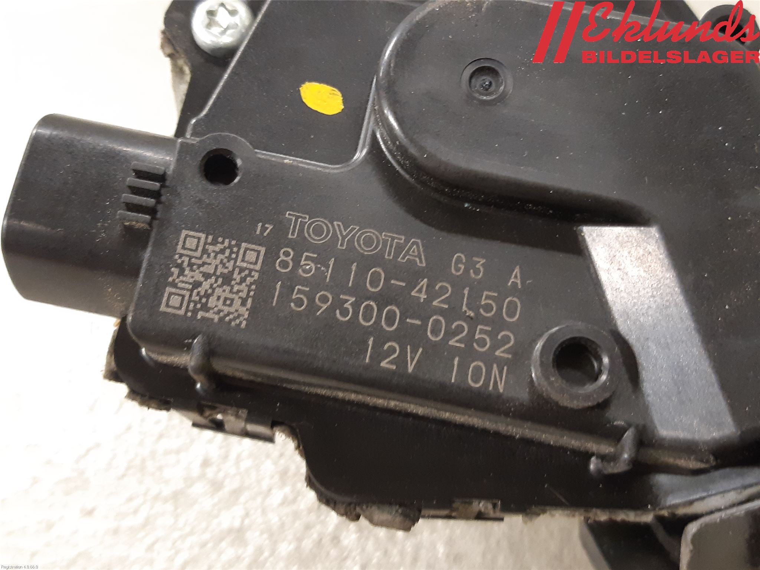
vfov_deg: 53.1
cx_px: 380
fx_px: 571
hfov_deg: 67.3
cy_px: 285
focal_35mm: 26
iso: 250
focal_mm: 3.93
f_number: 1.7
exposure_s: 1/25
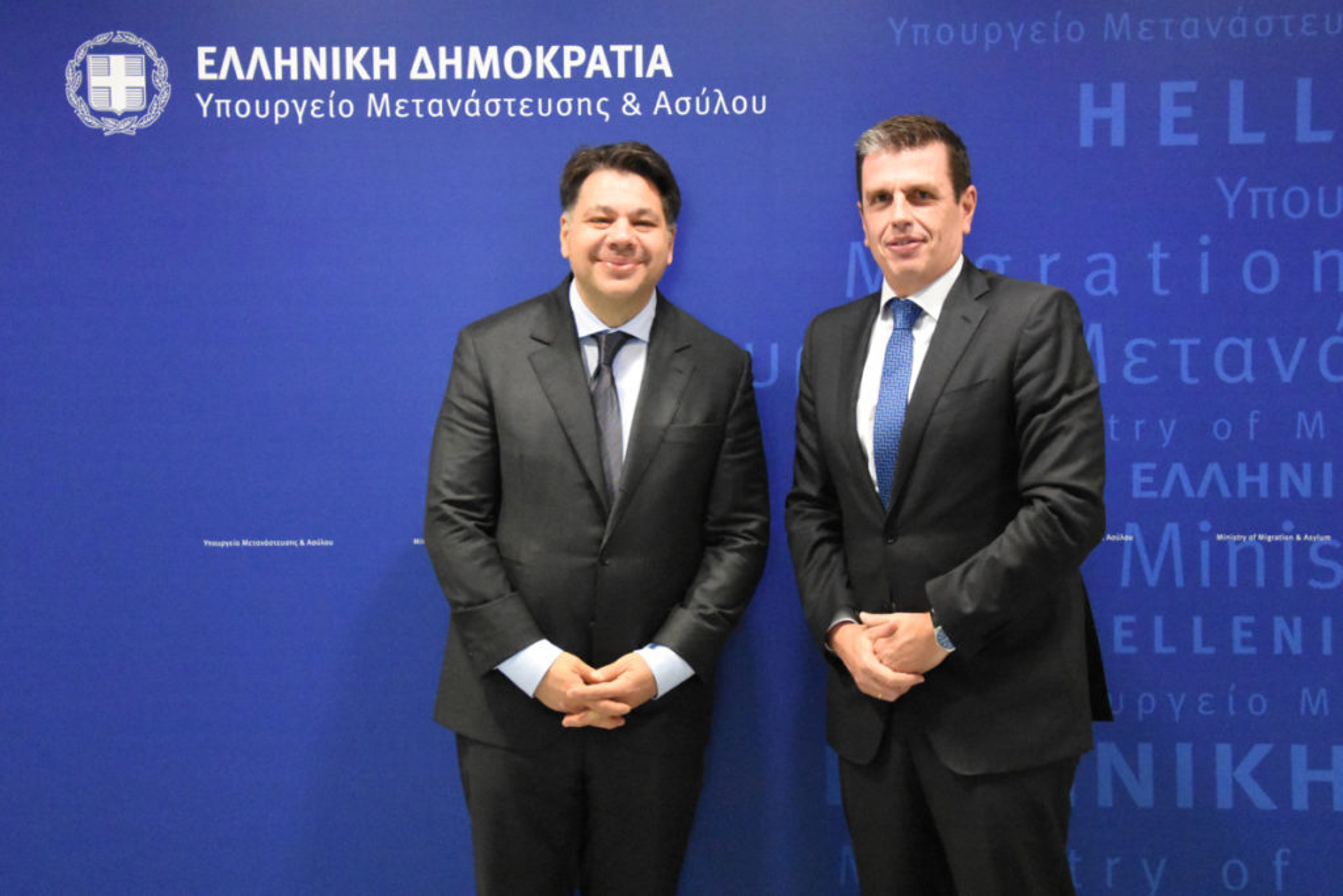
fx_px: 1959
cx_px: 672
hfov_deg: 37.8
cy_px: 448
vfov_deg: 25.8
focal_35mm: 52
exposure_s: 1/160
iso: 12800
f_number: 4.5
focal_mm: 35
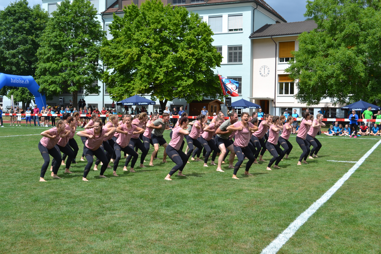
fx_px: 460
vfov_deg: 30.8
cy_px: 127
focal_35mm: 44
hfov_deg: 45.0
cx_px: 190
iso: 100
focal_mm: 29
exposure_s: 1/250
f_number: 8
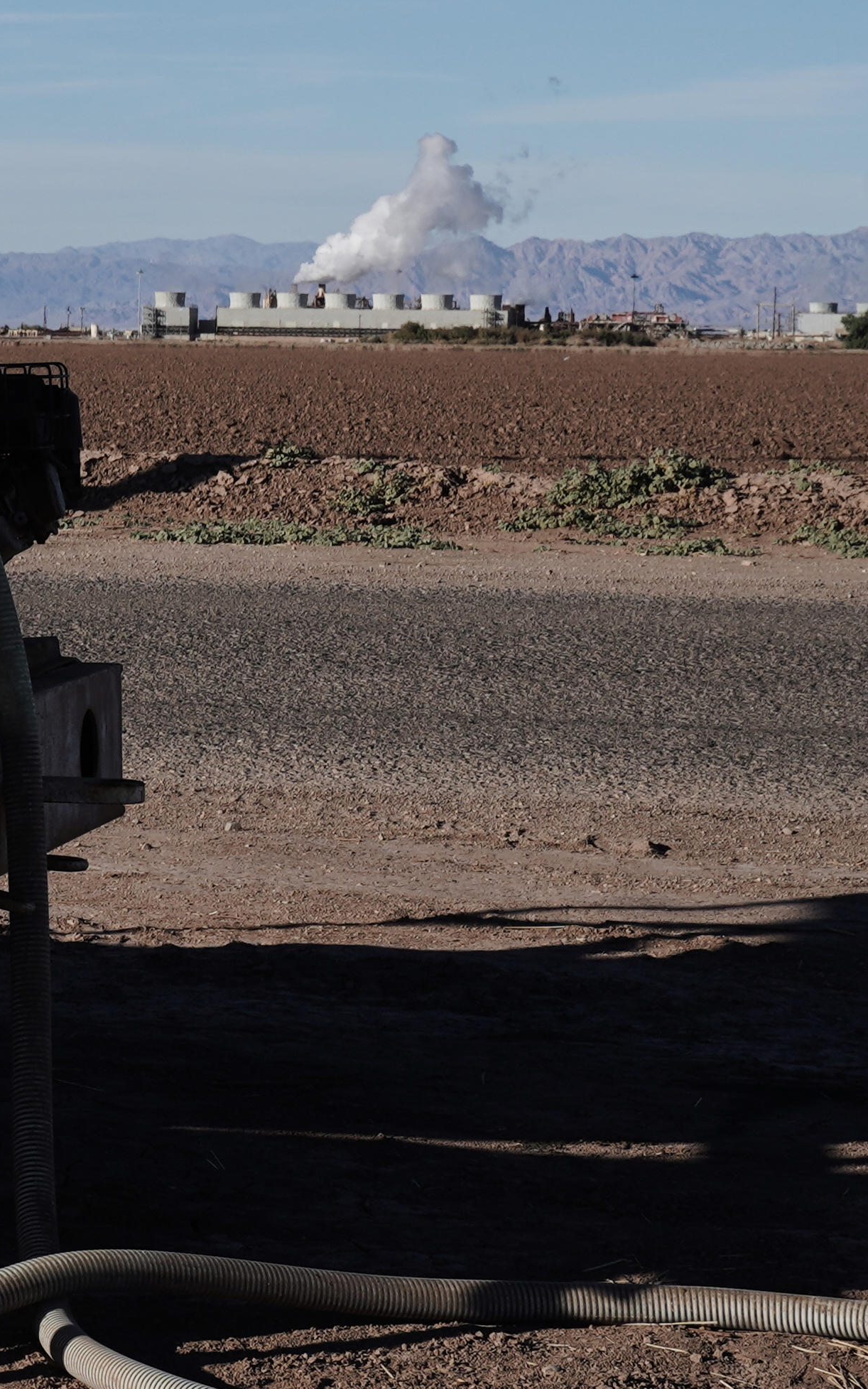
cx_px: -843
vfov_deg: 17.0
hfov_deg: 10.0
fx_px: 4617
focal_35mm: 122
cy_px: 318
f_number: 11
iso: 200
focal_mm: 39
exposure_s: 1/400
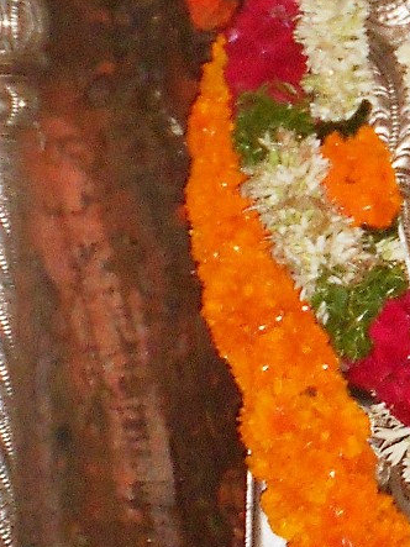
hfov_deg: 9.3
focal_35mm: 156
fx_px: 2465
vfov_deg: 12.6
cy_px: 77
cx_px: 552
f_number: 3.6
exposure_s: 1/30
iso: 250
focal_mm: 5.8
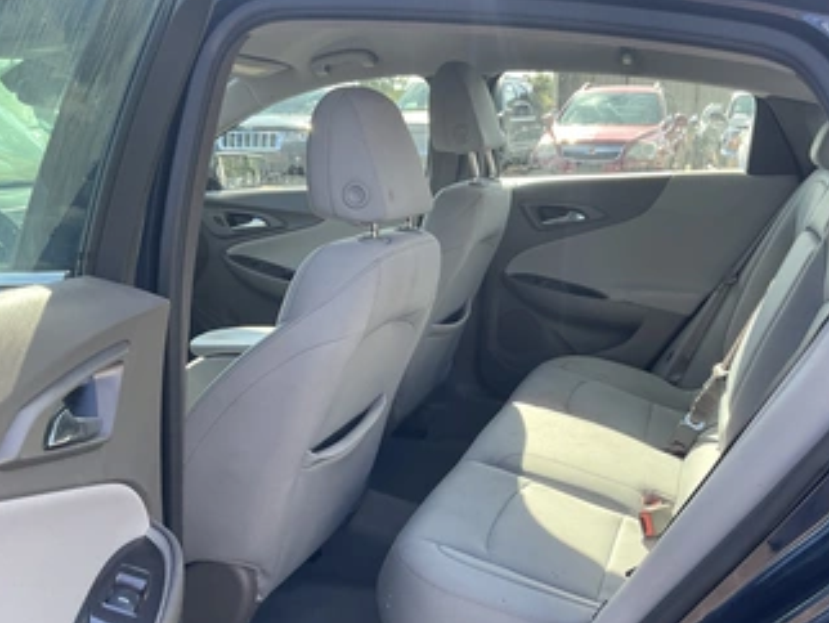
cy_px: 366
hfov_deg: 51.1
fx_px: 863
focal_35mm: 36
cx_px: 476
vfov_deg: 39.6
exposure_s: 1/187
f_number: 1.8
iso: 25
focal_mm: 3
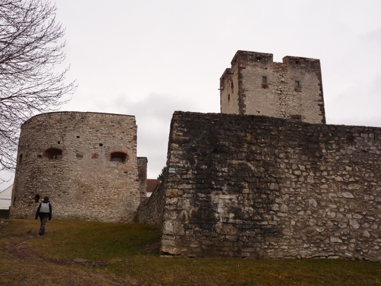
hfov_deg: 47.9
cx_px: 190
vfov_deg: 36.8
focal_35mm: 39
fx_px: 429
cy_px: 143
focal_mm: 6.9
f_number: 3
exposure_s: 1/40
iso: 100
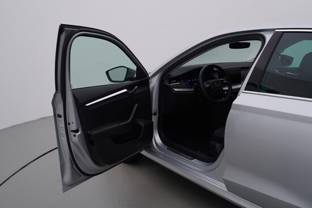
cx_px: 156
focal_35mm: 36
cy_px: 104
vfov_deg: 36.9
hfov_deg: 53.1
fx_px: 312
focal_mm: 24
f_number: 4.5
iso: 125
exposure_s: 1/100
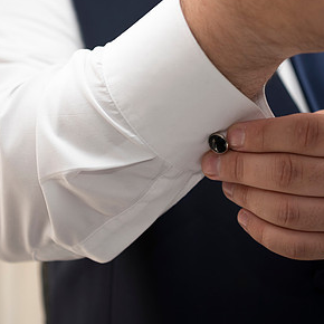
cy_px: 118
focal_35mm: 85
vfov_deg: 20.4
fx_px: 900
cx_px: 196
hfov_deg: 20.4
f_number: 2.8
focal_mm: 50
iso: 50
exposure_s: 1/100
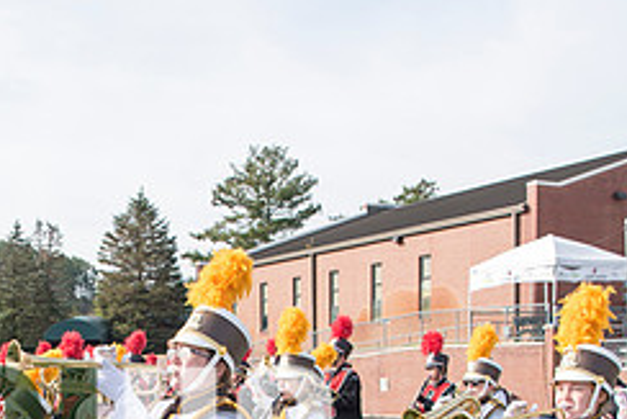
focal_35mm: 57
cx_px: 139
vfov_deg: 22.2
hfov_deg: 34.1
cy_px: 487
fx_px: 993
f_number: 5
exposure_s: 1/800
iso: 250
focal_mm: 24
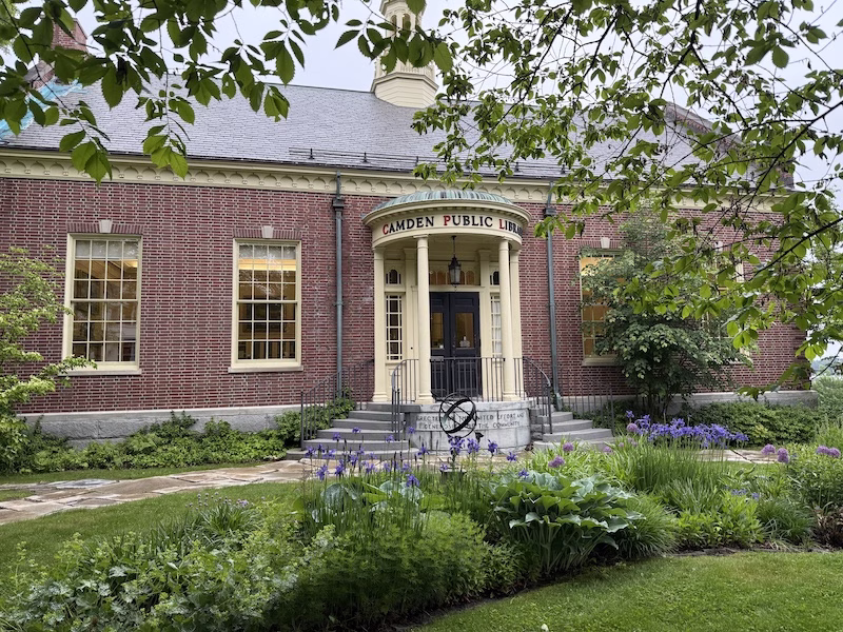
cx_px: 422
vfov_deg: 56.8
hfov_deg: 71.6
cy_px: 316
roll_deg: +1.6
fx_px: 584
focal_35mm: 24
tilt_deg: +6.3
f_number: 1.78
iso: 100
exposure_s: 1/252
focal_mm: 6.76
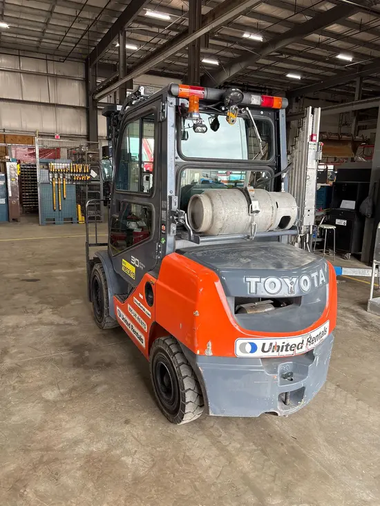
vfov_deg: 67.3
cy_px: 253
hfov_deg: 53.1
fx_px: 380
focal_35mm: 26
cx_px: 190
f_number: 1.6
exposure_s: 1/121
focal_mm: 5.96
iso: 125
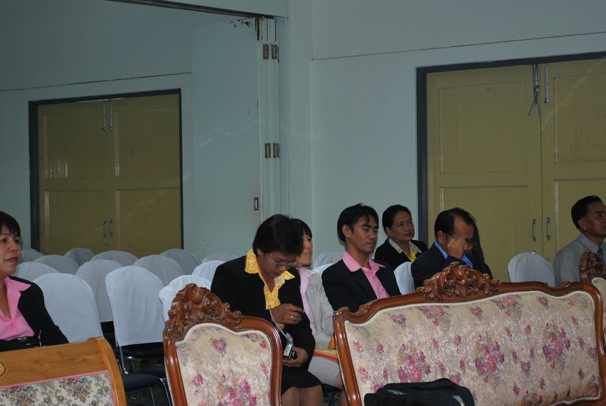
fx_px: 1390
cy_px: 203
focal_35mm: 82
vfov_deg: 16.6
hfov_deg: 24.6
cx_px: 303
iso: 400
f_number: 5.6
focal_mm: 55
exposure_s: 1/50
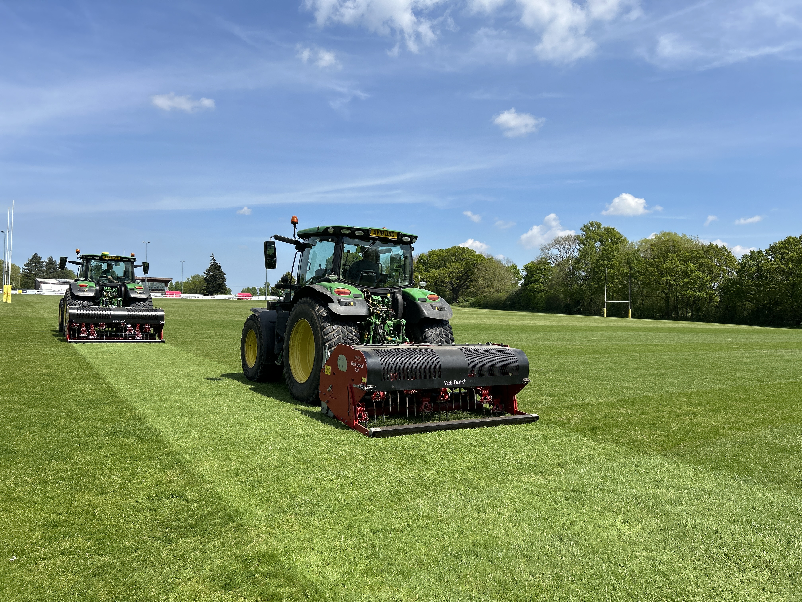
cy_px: 301
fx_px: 602
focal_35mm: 26
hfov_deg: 67.3
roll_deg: -0.2
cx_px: 401
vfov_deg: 53.1
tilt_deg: +3.7
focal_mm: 5.7
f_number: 1.5
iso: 50
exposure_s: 1/4115
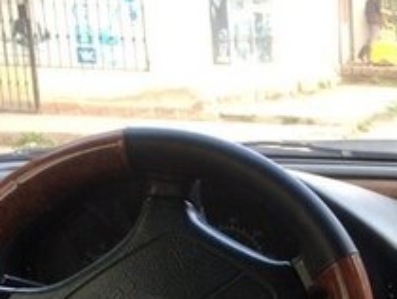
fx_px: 1045
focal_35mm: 91
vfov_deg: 15.3
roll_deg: -2.1
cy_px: 421
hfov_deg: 19.1
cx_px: 580
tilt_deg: -20.0
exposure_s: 1/50
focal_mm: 4.15
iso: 50
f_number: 2.2
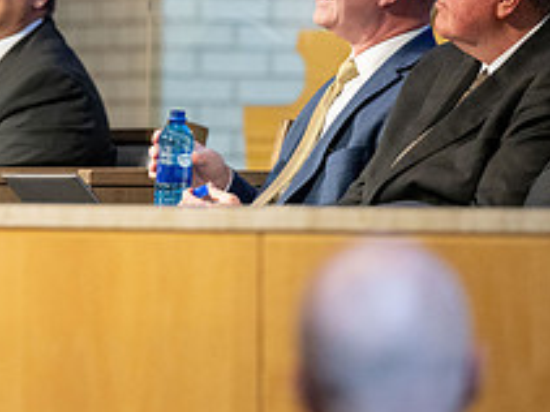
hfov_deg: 3.7
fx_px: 8591
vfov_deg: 2.7
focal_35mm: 541
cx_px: 52
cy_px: -14
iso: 1600
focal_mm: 200
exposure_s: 1/400
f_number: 2.8
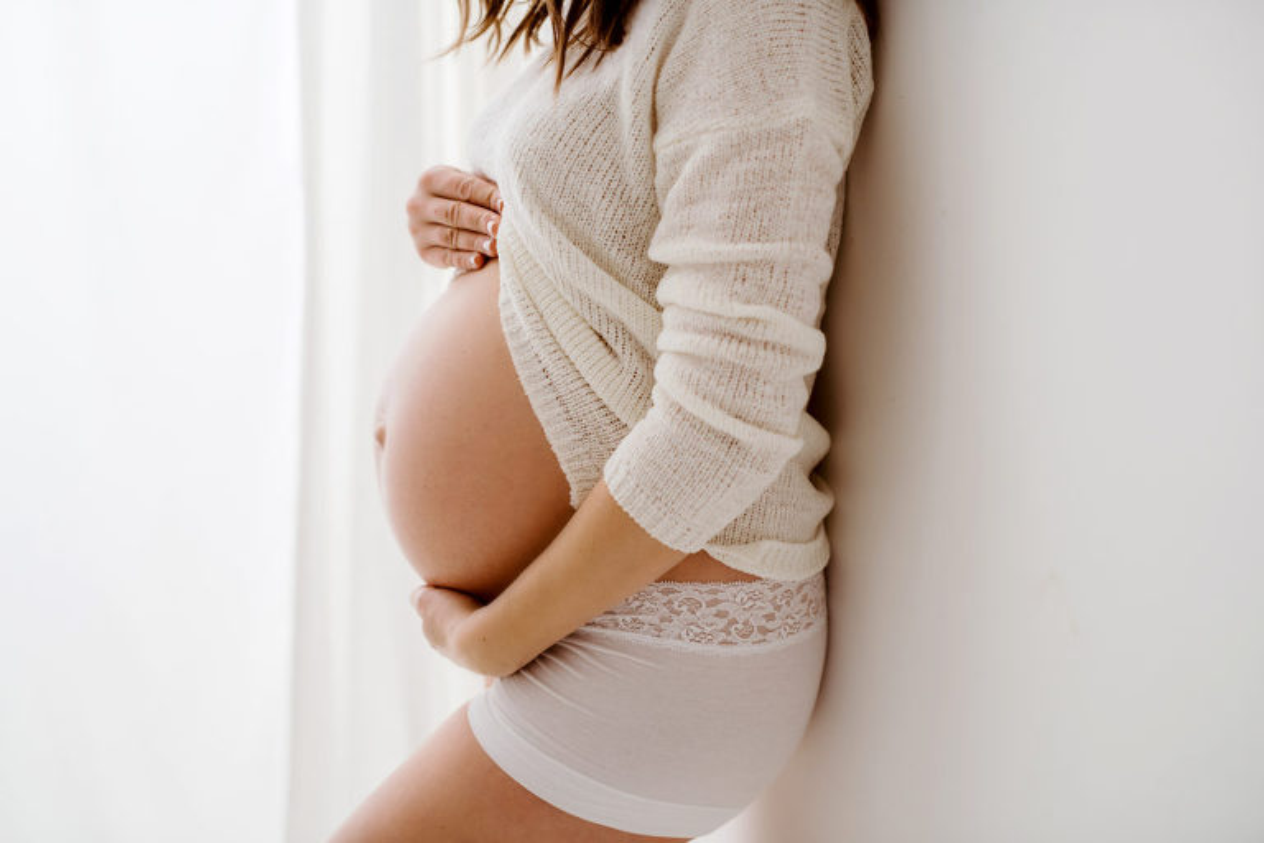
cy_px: 422
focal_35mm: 50
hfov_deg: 39.6
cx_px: 632
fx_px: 1755
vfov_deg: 27.0
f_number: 2.5
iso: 160
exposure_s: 1/200
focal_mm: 50
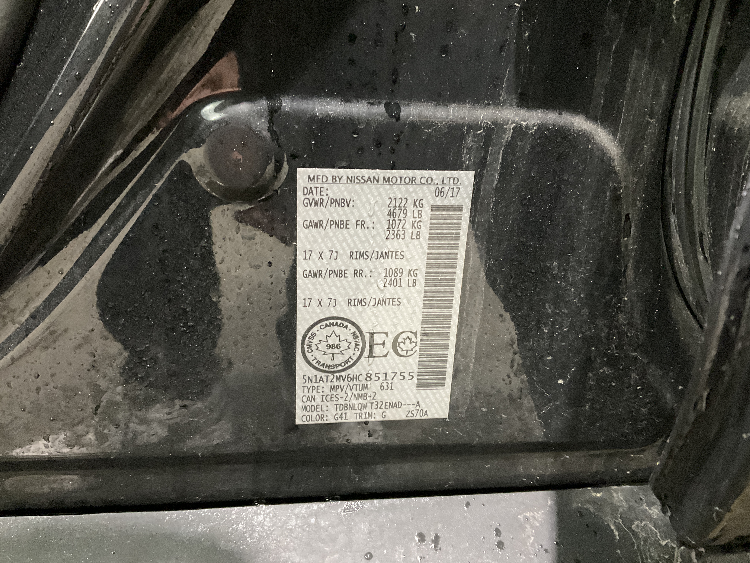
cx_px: 375
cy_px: 282
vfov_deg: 48.2
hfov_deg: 61.7
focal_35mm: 29
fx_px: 628
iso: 500
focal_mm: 3
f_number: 1.8
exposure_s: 1/30
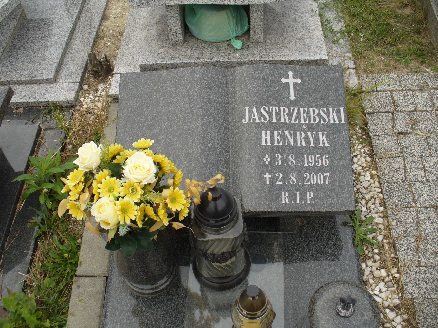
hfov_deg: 50.1
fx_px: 468
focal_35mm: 37
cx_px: 219
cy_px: 164
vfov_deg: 38.7
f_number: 5.6
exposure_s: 1/160
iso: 80
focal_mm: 6.1
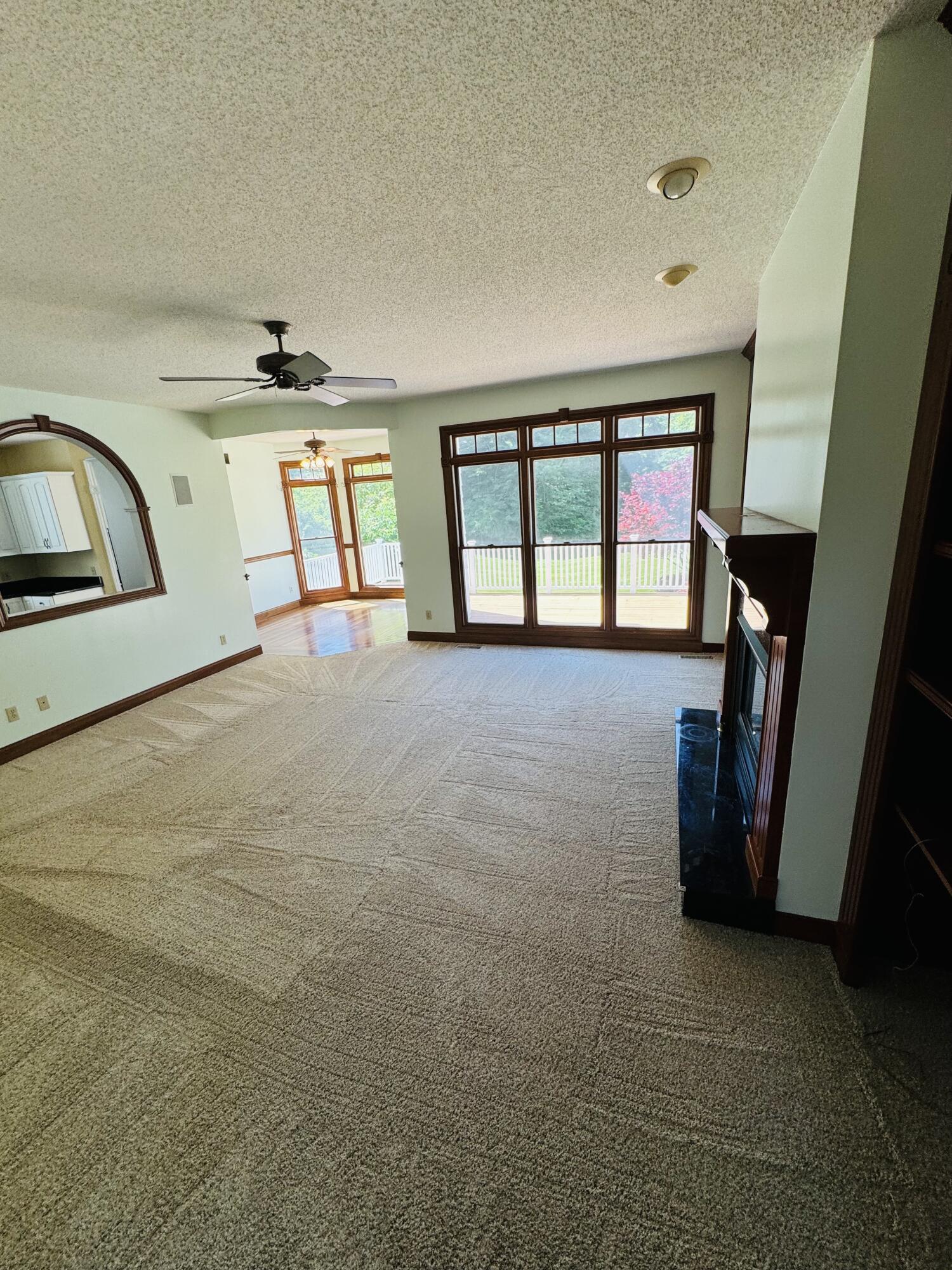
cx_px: 476
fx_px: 513
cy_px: 635
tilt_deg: -14.1
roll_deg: +3.5
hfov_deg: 85.7
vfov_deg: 102.1
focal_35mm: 14
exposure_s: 1/120
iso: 64
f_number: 2.2
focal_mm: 2.22
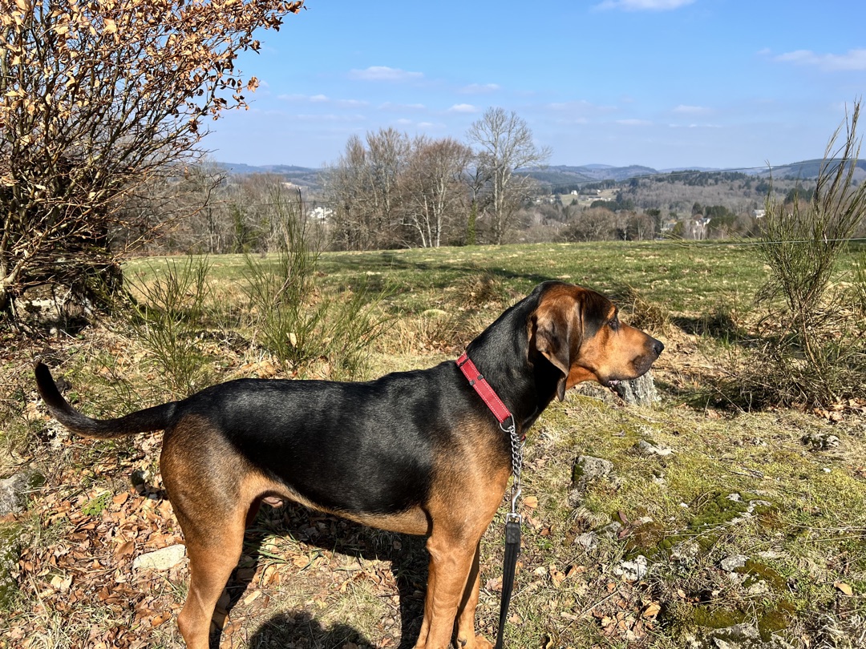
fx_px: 650
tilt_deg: -11.7
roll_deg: -1.1
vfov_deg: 53.1
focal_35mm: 26
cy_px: 324
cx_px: 433
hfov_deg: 67.3
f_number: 1.5
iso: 50
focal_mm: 5.7
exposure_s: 1/2841
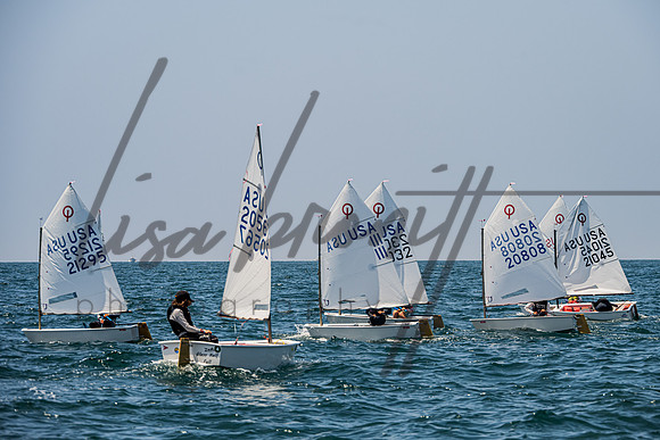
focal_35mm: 161
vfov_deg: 8.5
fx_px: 2958
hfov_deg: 12.7
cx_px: 355
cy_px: 202
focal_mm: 145
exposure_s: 1/1250
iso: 250
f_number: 7.1
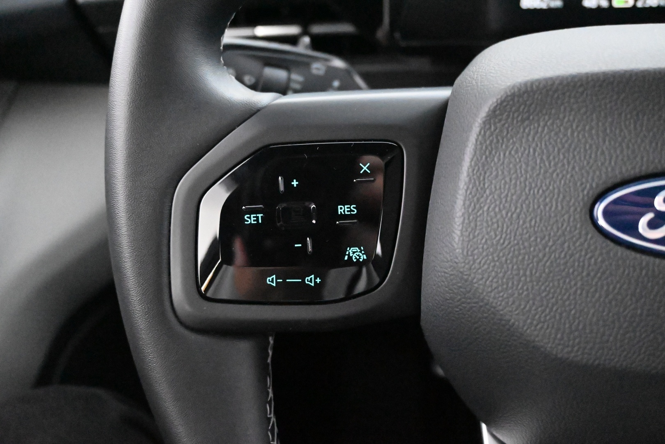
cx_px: 332
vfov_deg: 36.2
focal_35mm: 37
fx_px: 679
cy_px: 222
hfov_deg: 52.2
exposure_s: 1/40
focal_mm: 24.5
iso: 25600
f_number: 4.2
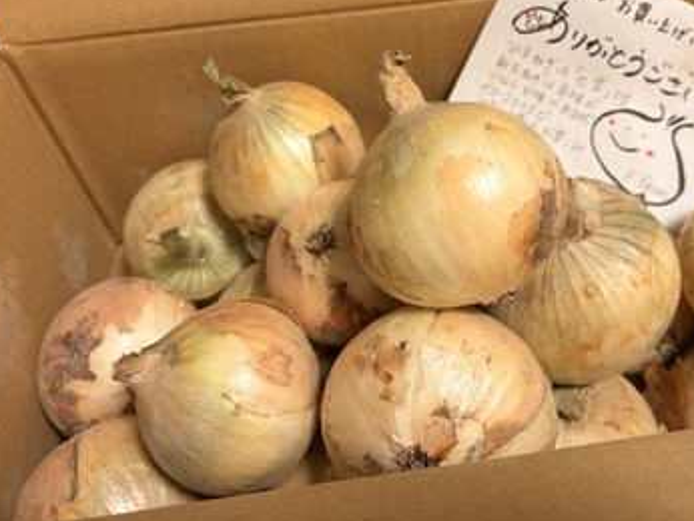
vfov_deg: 39.4
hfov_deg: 50.9
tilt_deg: -49.1
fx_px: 722
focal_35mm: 36
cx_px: 426
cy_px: 186
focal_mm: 5.96
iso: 250
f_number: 1.6
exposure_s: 1/50
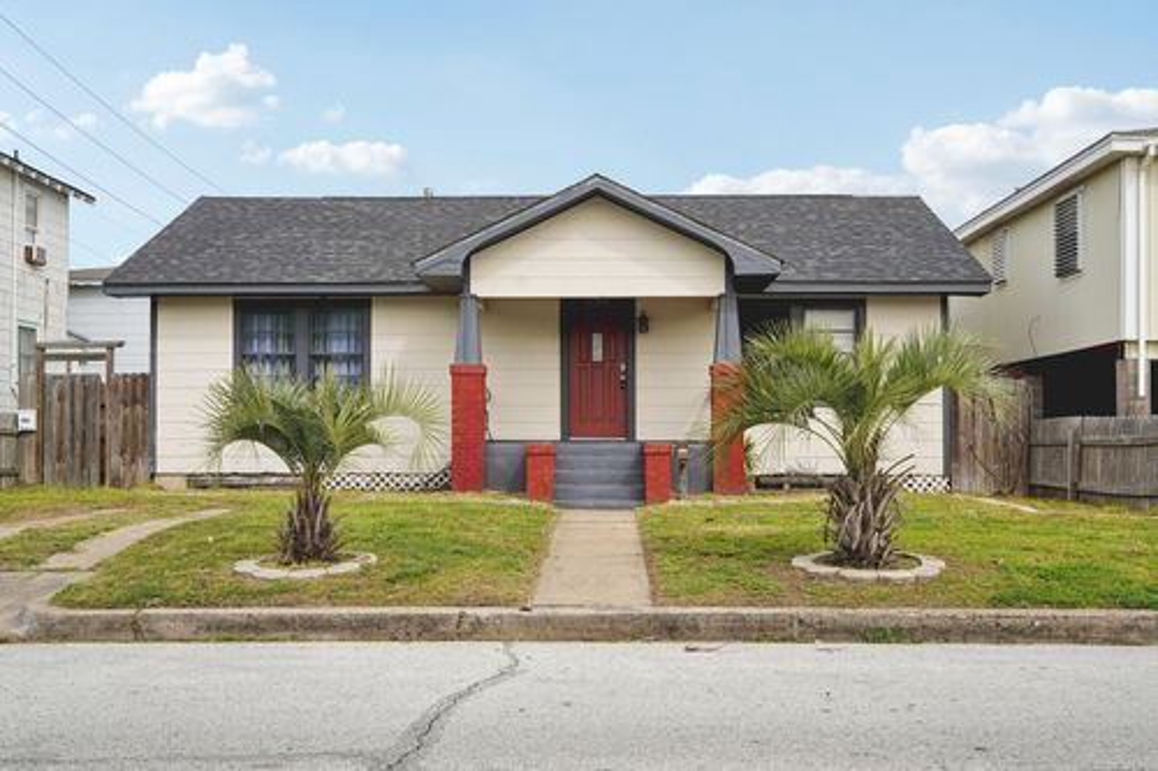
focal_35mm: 35
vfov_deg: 37.8
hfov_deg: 54.5
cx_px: 579
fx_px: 1125
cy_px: 386
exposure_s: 1/1000
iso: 500
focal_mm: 35
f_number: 8
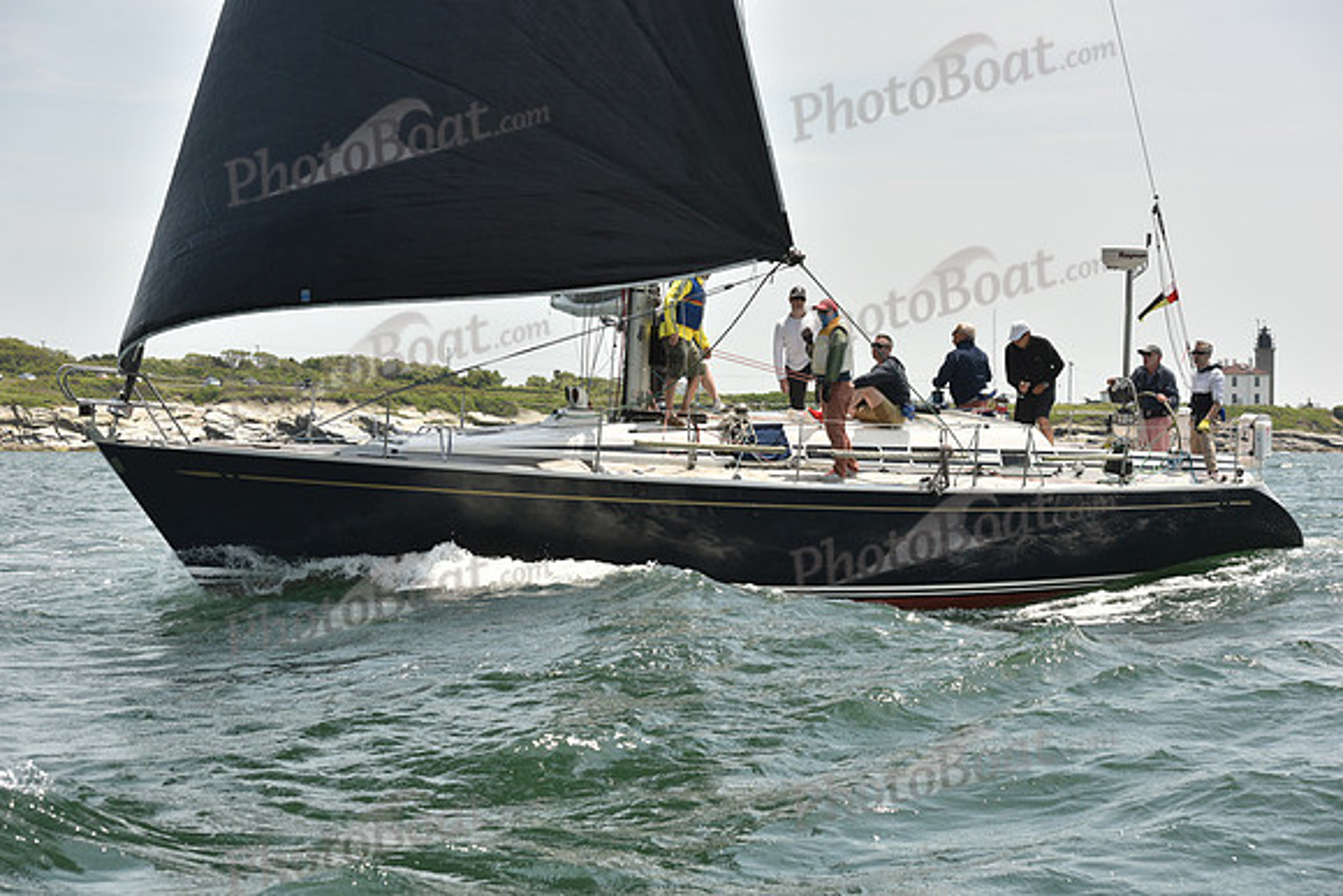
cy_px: 448
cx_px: 672
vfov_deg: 19.5
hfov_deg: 28.8
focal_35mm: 70
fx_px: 2612
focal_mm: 70
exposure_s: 1/1600
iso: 400
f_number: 7.1
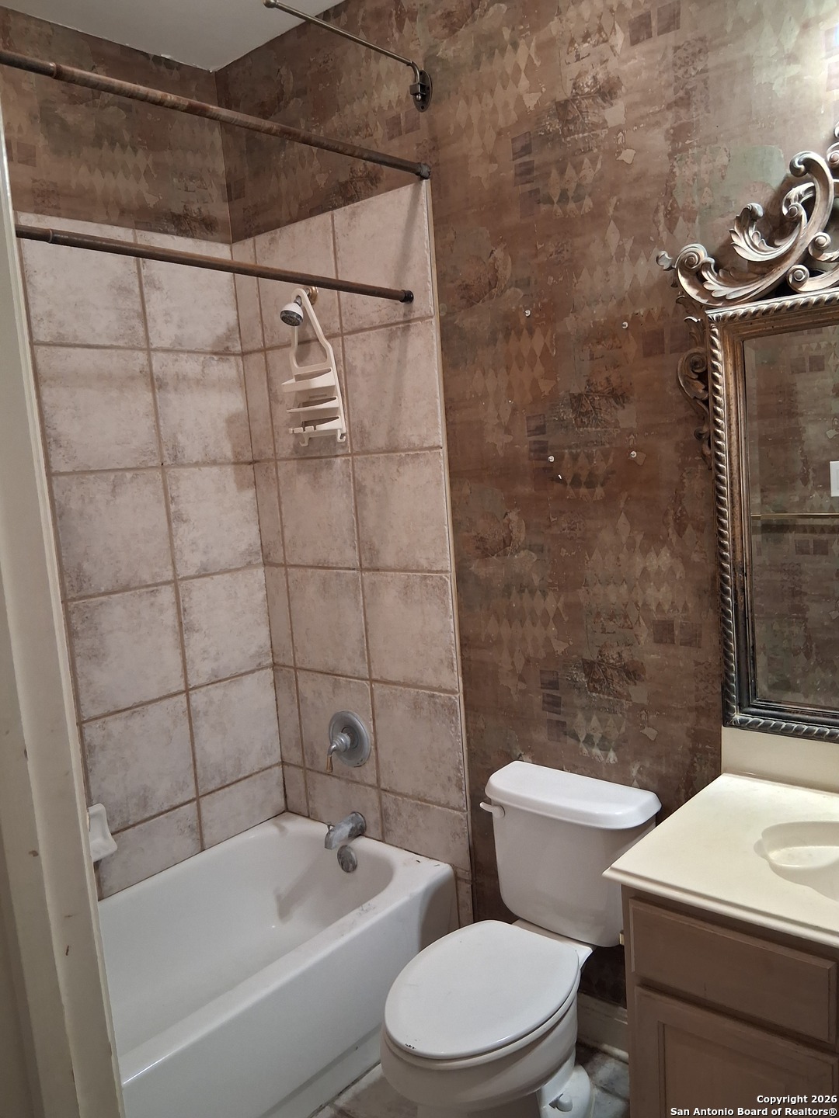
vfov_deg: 67.3
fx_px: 840
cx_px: 420
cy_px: 559
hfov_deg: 53.1
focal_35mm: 26
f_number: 1.8
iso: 500
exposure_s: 1/50
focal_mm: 3.98
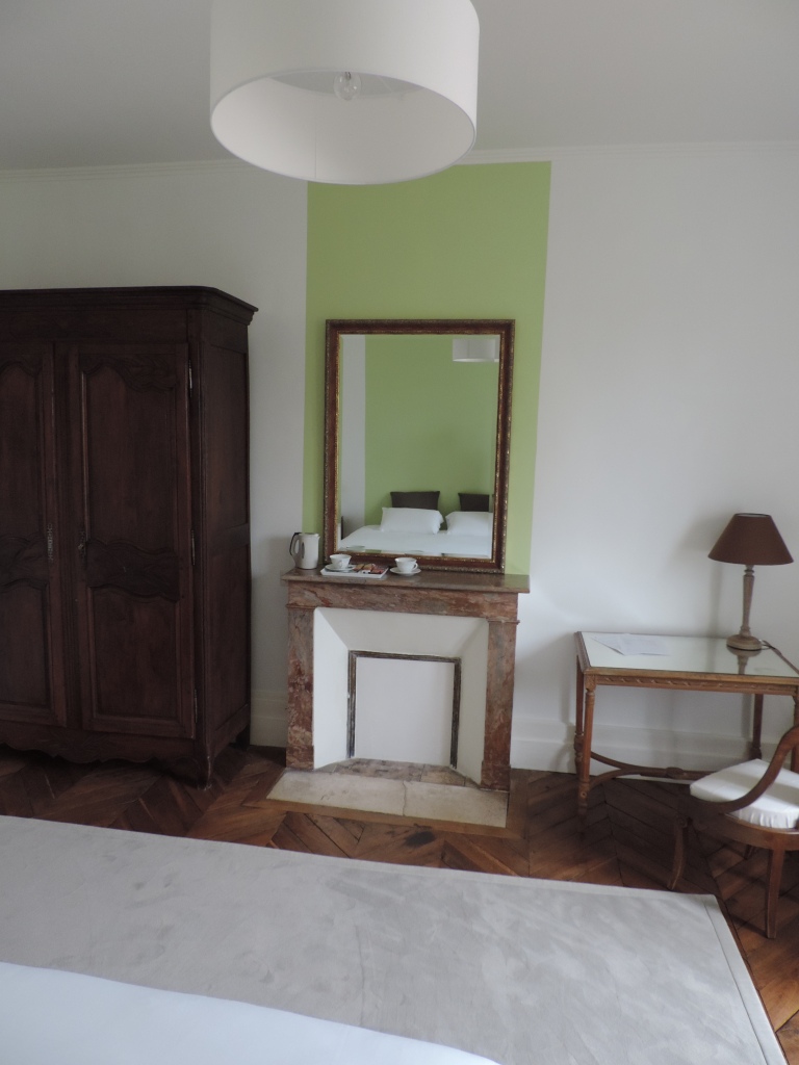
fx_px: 739
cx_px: 400
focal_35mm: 24
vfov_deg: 71.6
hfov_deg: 56.8
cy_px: 532
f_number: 3
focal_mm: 4.3
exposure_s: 1/30
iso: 320
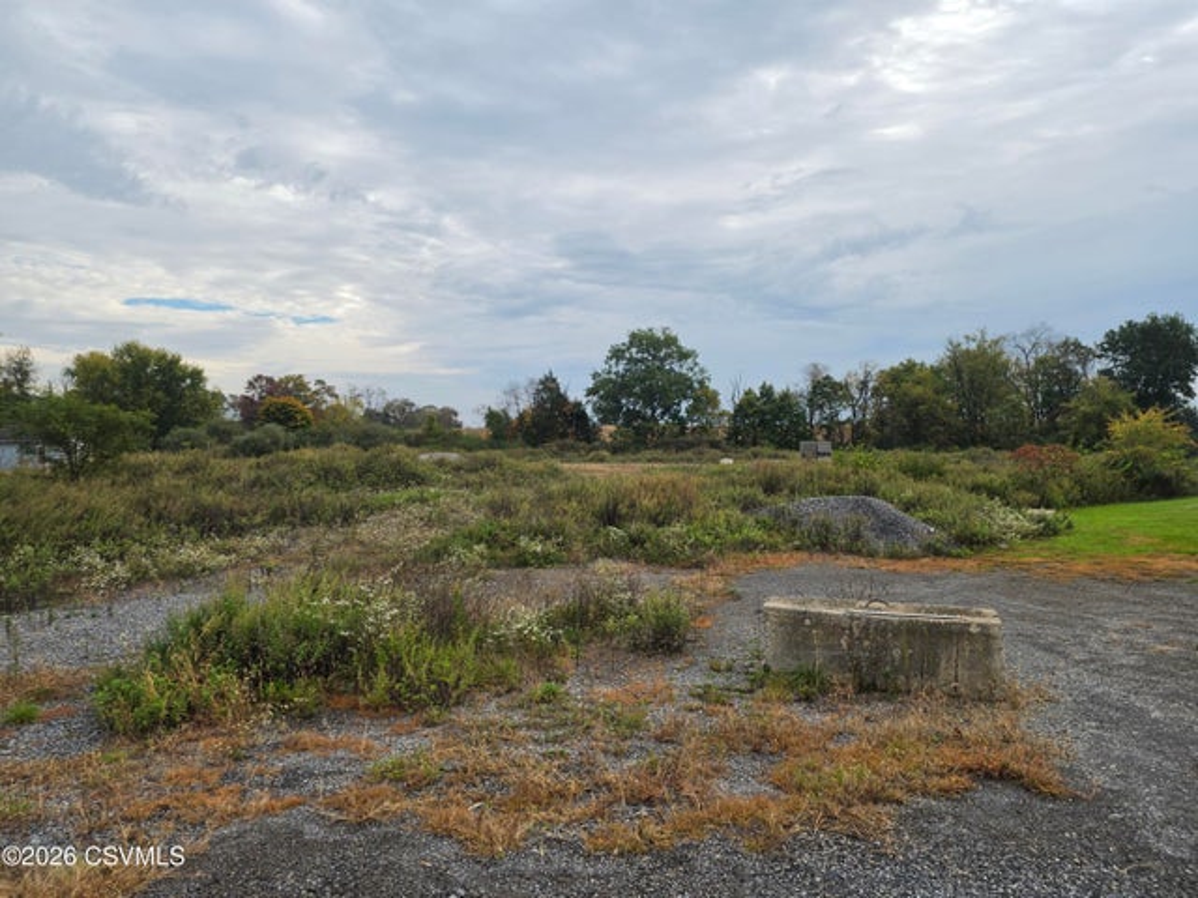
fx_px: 796
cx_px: 599
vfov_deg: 58.9
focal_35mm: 23
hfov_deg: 73.9
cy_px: 449
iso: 80
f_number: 1.7
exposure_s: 1/2510
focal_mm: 6.25
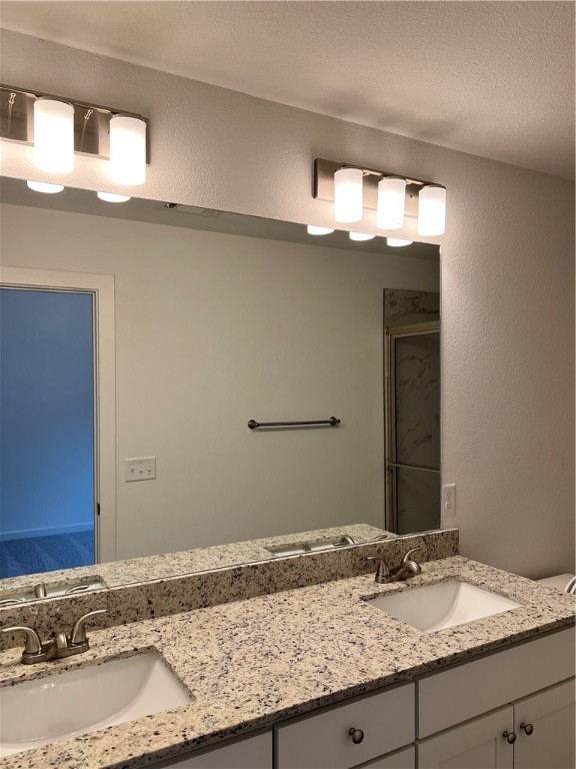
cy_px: 384
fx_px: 577
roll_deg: +0.1
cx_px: 288
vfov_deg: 67.3
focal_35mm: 26
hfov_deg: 53.1
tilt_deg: -0.5
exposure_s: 1/173
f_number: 1.5
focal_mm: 5.7
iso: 40
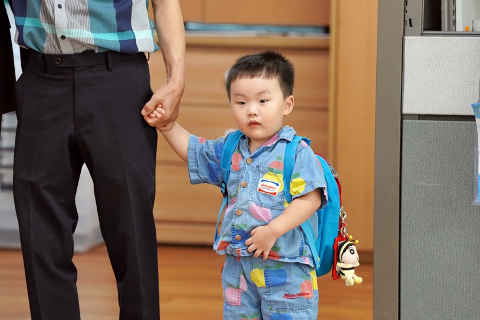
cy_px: 162
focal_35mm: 221
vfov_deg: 6.2
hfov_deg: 9.3
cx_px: 224
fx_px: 2947
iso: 3200
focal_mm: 200
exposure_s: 1/250
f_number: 4
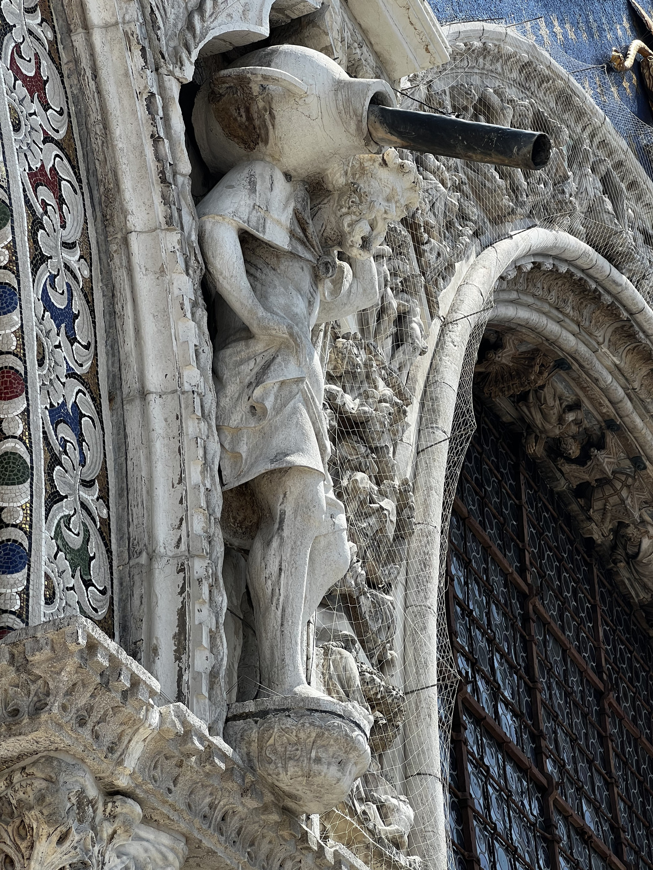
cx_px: 326
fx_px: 1937
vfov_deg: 25.3
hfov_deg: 19.1
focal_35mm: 77
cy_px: 435
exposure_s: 1/612
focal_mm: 9
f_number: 2.8
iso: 32
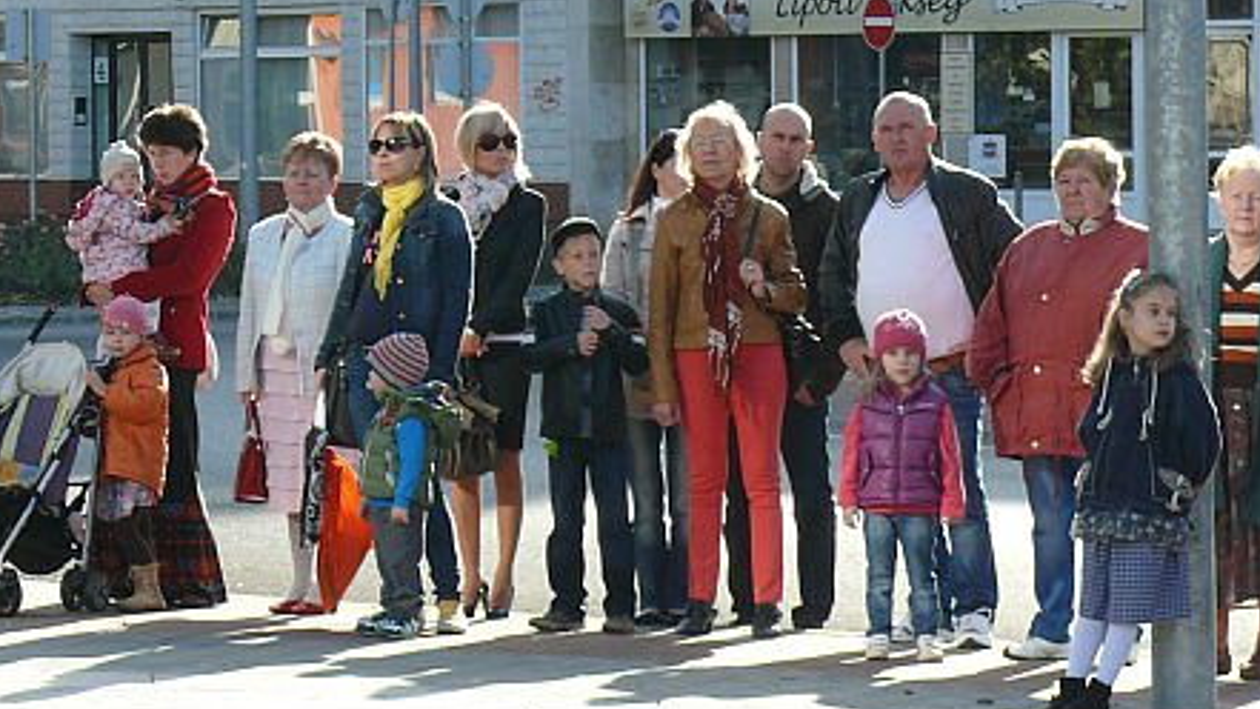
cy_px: 314
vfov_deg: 6.4
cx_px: 637
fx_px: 6348
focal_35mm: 190
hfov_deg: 11.3
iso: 100
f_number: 5
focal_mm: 20.3
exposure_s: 1/200
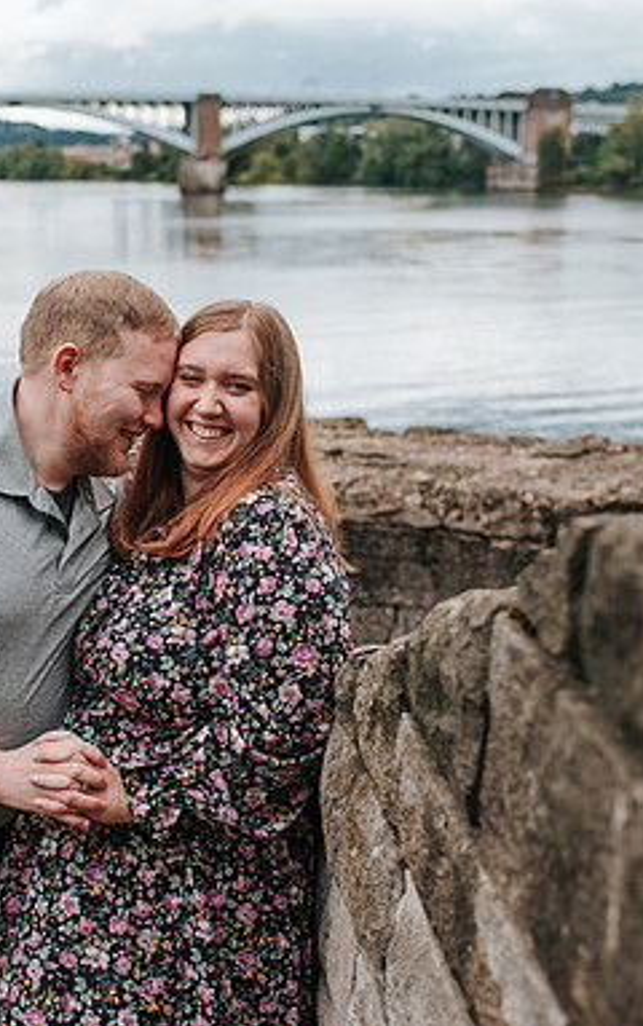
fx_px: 1511
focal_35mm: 54
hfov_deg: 23.6
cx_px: 115
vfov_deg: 37.5
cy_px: 513
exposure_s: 1/800
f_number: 3.2
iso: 800
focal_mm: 35
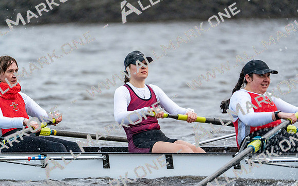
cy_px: 99
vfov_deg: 2.7
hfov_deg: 4.3
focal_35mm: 485
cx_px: 149
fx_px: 3938
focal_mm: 474
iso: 4000
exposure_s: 1/1600
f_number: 6.3
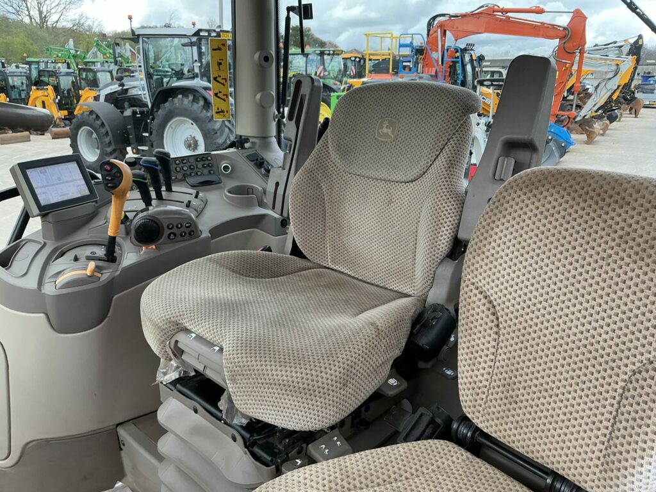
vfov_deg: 49.7
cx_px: 328
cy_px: 246
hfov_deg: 63.4
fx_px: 531
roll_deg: +2.0
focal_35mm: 28
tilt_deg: -16.5
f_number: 1.8
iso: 25
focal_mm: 3
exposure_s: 1/176
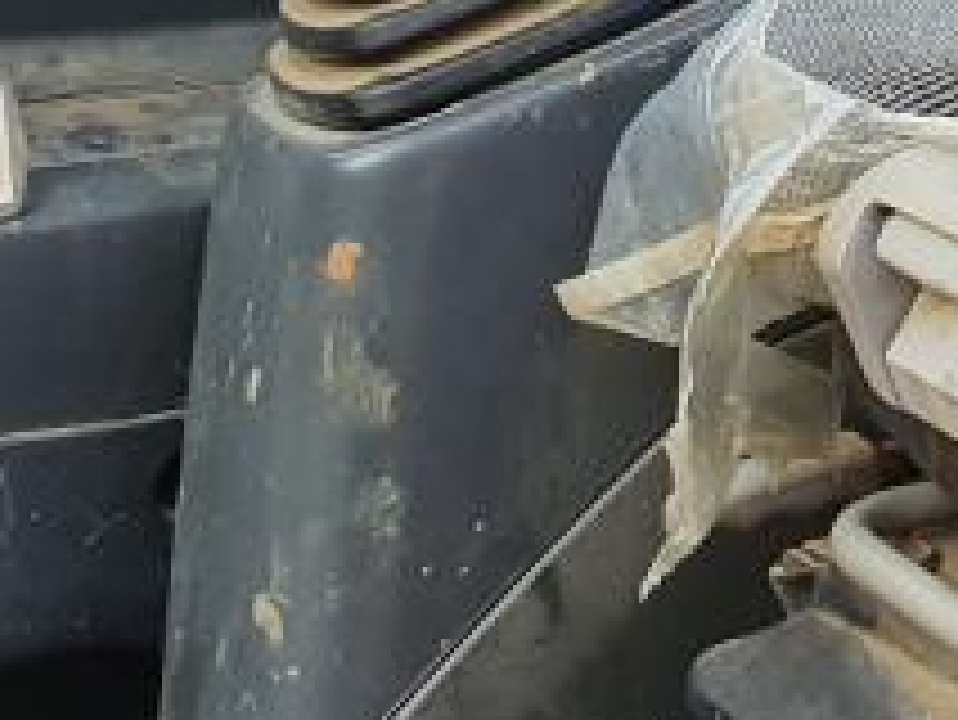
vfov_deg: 11.2
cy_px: -477
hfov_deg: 13.4
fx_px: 3461
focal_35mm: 125
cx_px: 1938
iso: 80
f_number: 2.4
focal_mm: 4.32
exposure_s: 1/120
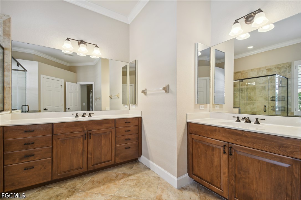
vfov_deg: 77.3
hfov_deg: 100.4
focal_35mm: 15
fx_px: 125
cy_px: 100
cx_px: 150
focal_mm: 10
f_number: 7.1
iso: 100
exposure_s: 1/5
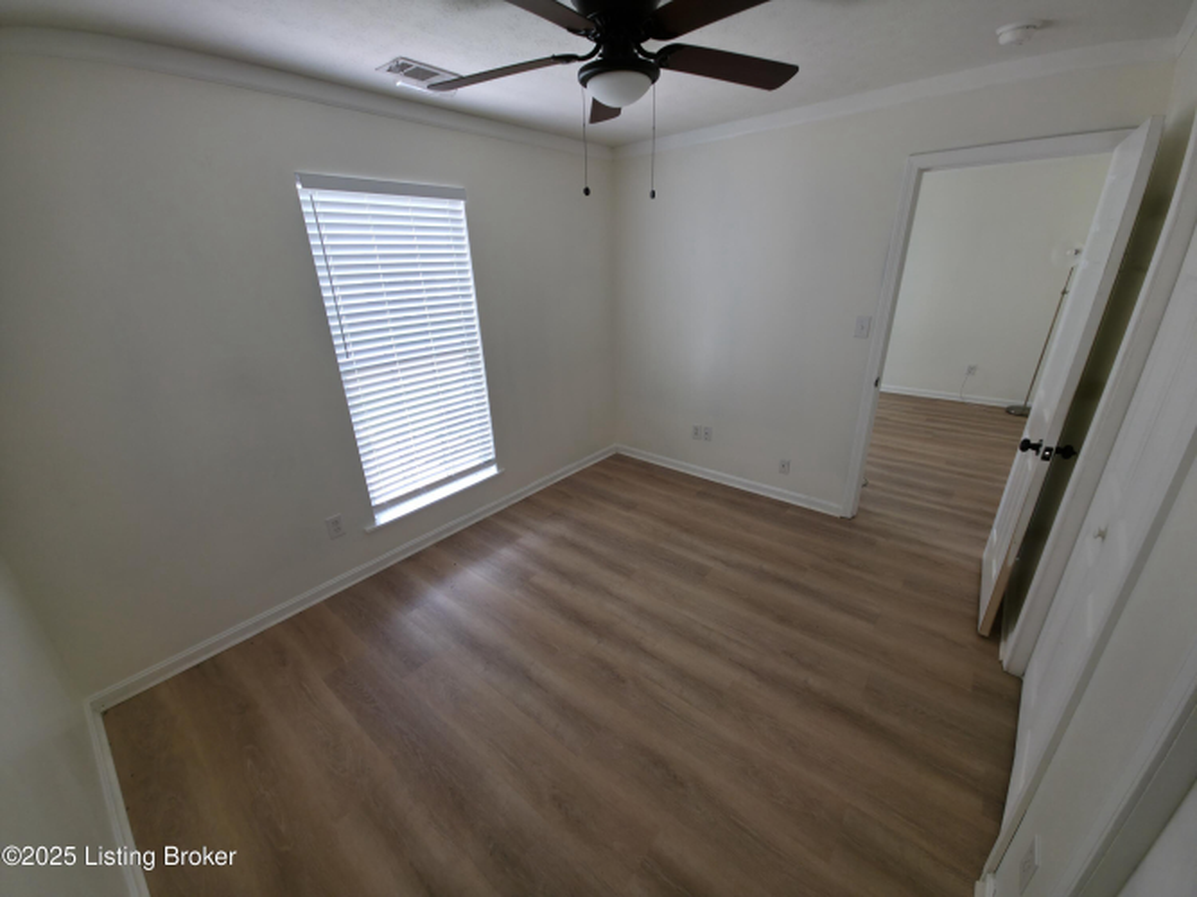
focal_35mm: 13
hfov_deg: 106.2
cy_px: 448
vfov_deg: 89.9
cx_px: 598
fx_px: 449
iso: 32
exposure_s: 1/155
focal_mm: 2.2
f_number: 1.9
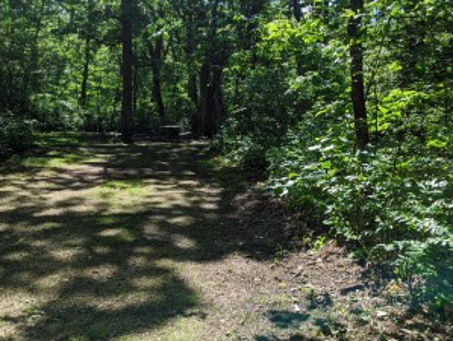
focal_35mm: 41
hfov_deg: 45.7
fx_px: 537
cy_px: 119
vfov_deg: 34.9
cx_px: 243
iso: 39
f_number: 1.85
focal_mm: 6.81
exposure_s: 1/555
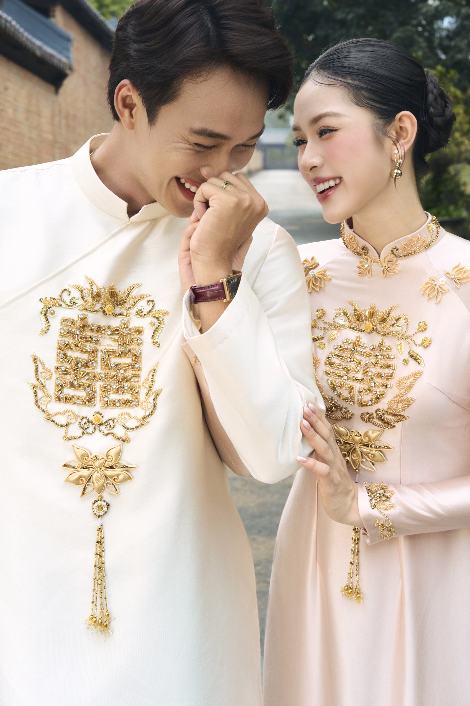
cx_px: 235
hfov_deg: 24.6
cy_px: 353
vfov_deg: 36.2
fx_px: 1077
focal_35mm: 55
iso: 250
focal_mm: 55
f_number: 8
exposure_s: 1/160
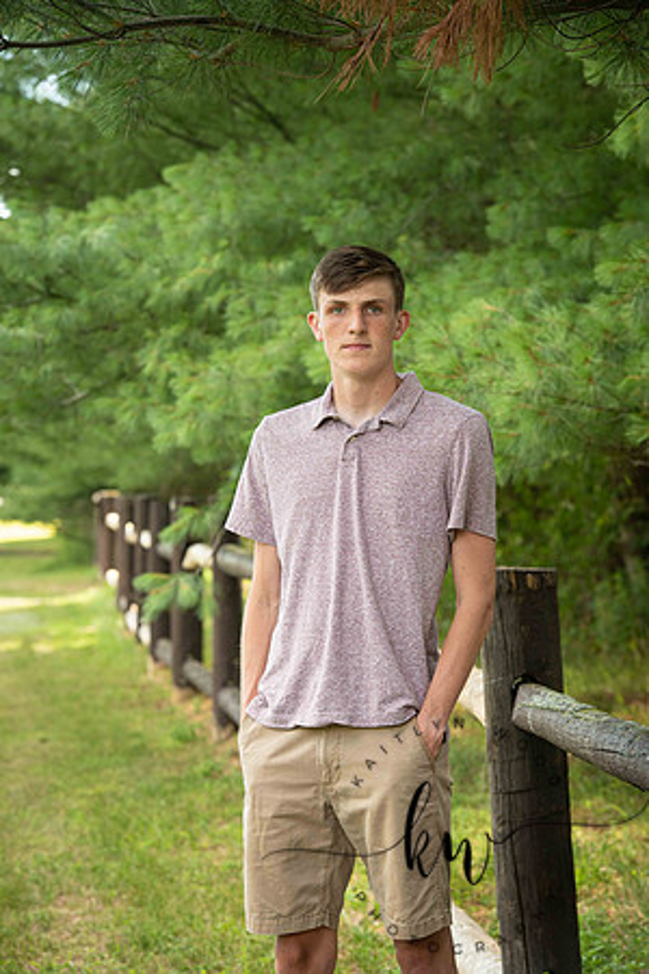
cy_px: 487
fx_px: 3299
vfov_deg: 16.8
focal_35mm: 122
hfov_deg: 11.2
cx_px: 324
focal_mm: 122
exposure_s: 1/200
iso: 500
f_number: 6.3
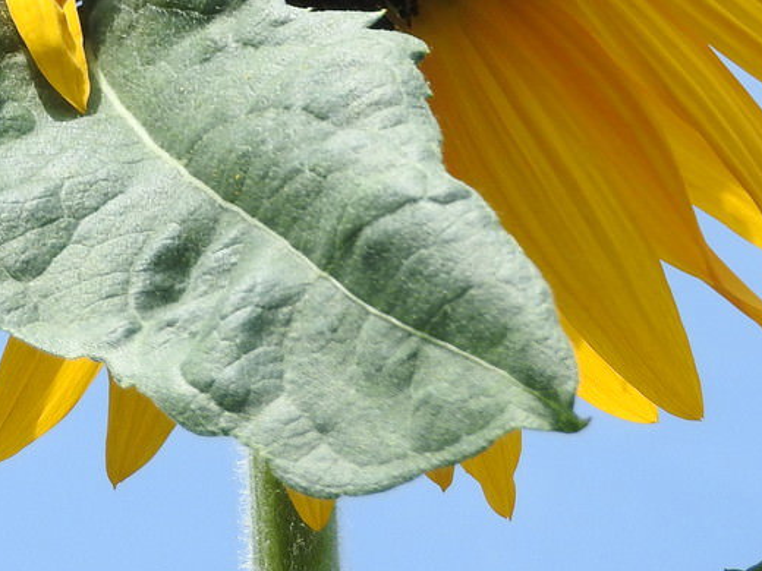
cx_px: 179
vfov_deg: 4.6
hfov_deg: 6.1
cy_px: -281
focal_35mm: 323
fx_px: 7110
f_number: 4.8
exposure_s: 1/500
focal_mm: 18.8
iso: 100
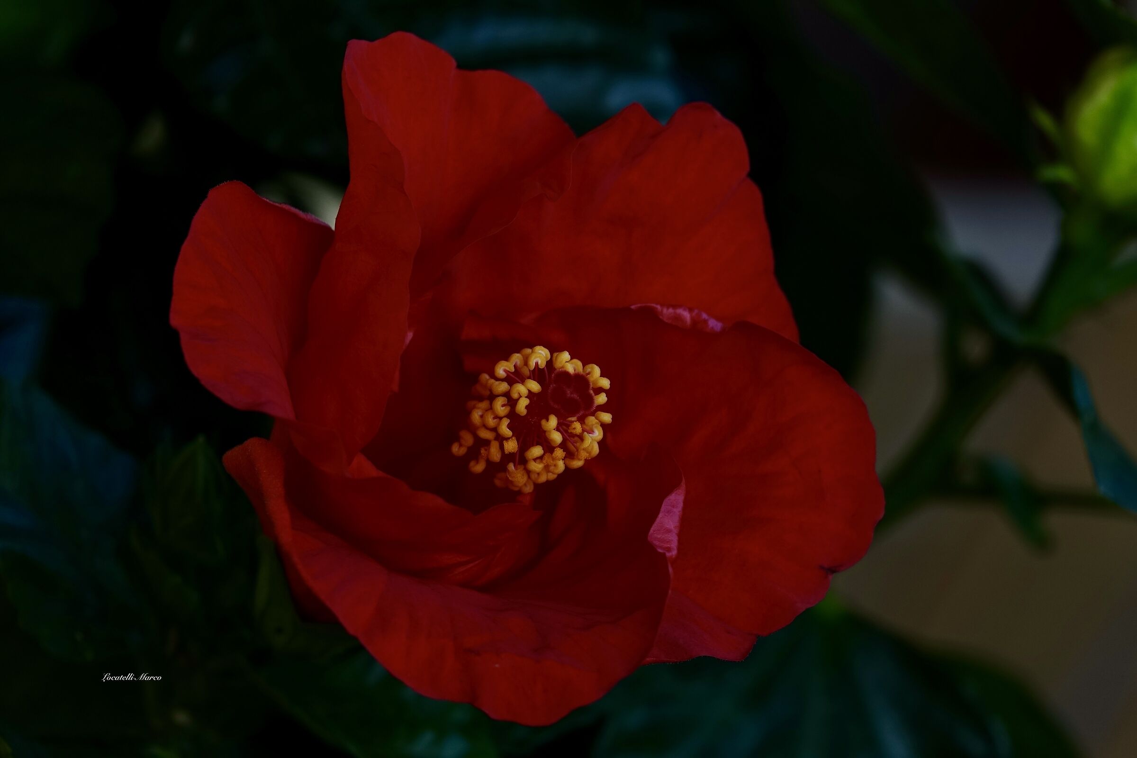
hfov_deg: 4.3
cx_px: 568
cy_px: 379
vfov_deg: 2.8
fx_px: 15317
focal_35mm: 485
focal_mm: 177.86
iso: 100
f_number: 4
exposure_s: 1/500
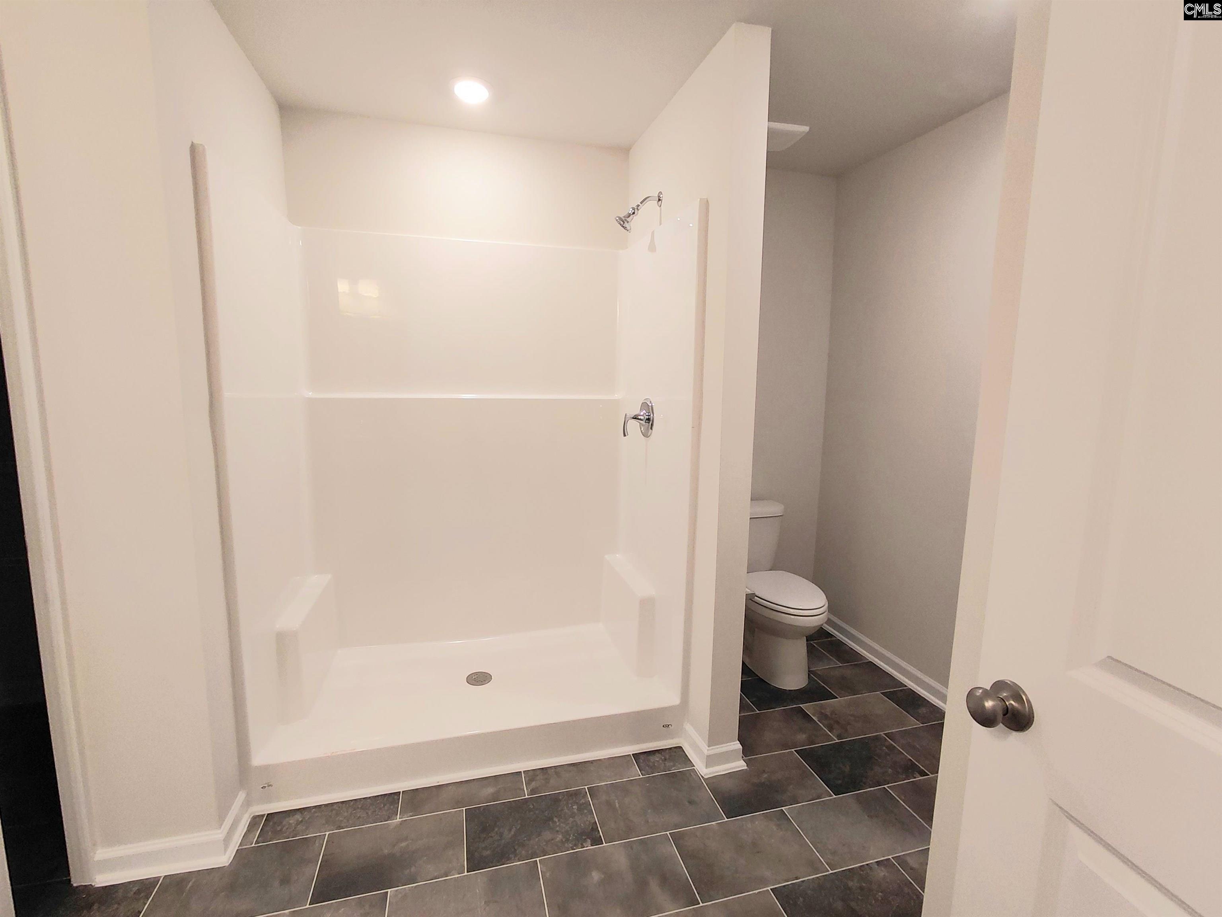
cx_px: 611
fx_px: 565
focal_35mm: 16
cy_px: 458
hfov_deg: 94.5
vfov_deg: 78.1
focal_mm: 1.64
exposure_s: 1/60.2
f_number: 2.2
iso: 64
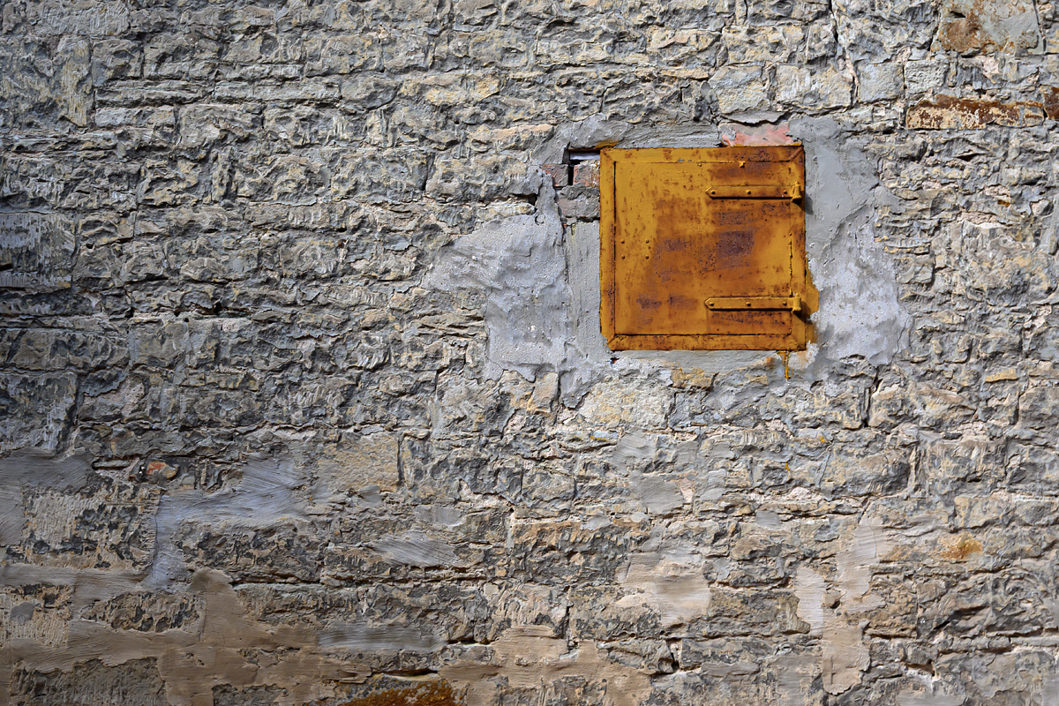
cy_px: 353
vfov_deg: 25.1
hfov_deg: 36.9
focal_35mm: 54
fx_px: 1588
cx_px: 530
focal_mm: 36
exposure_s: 1/500
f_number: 8
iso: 400
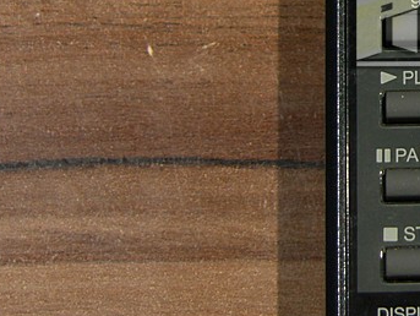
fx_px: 2830
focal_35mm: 233
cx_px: 560
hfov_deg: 8.4
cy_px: 23
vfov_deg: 6.4
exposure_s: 1/80
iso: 50
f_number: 3.2
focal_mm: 20.7
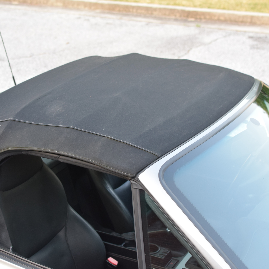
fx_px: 595
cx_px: 86
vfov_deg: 25.5
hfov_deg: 25.3
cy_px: 136
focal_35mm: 68
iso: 720
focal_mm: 35
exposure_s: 1/60
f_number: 4
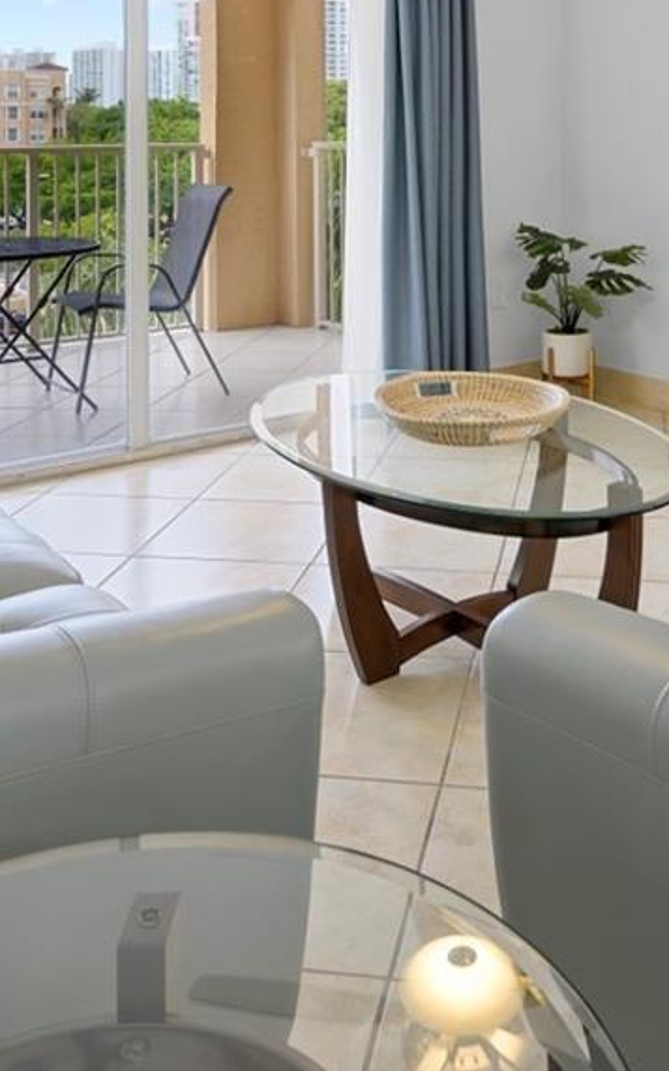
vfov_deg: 45.9
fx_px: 1167
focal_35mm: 40
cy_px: 165
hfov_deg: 31.7
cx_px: 448
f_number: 8
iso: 100
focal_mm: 14
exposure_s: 1/4
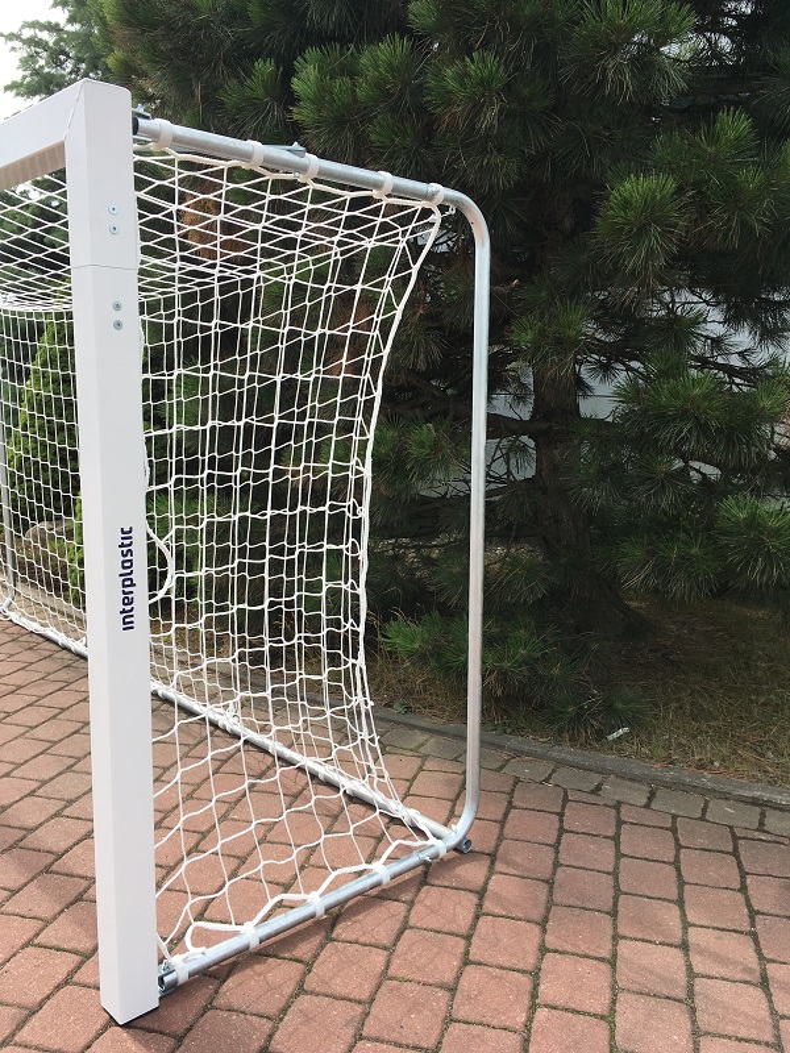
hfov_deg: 48.2
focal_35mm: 29
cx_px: 395
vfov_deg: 61.7
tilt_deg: -10.8
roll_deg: -1.3
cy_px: 526
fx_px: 882
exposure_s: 1/1012
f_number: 2.2
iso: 25
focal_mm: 4.15
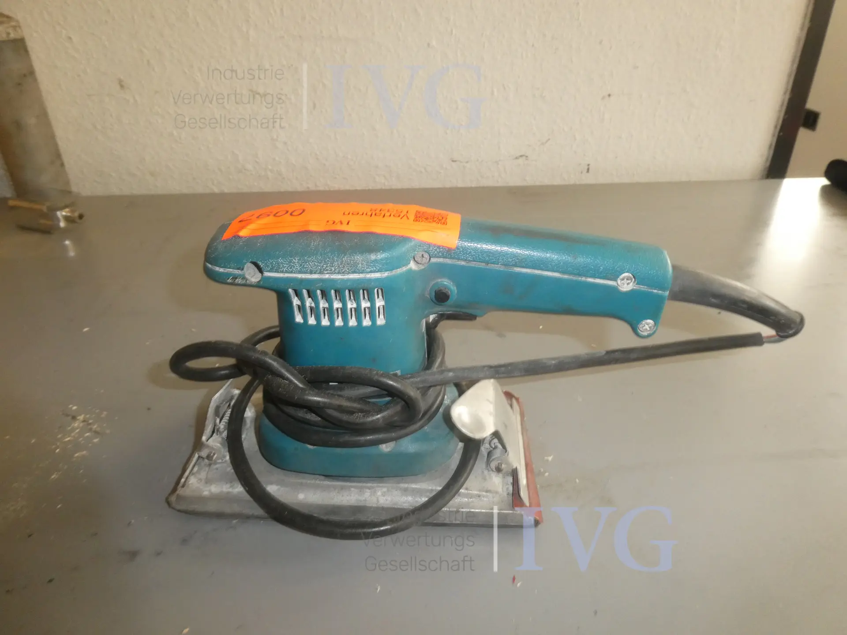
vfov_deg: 56.8
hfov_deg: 71.6
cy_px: 318
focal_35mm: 24
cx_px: 424
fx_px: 587
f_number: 3.3
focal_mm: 4.3
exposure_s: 1/60
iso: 400
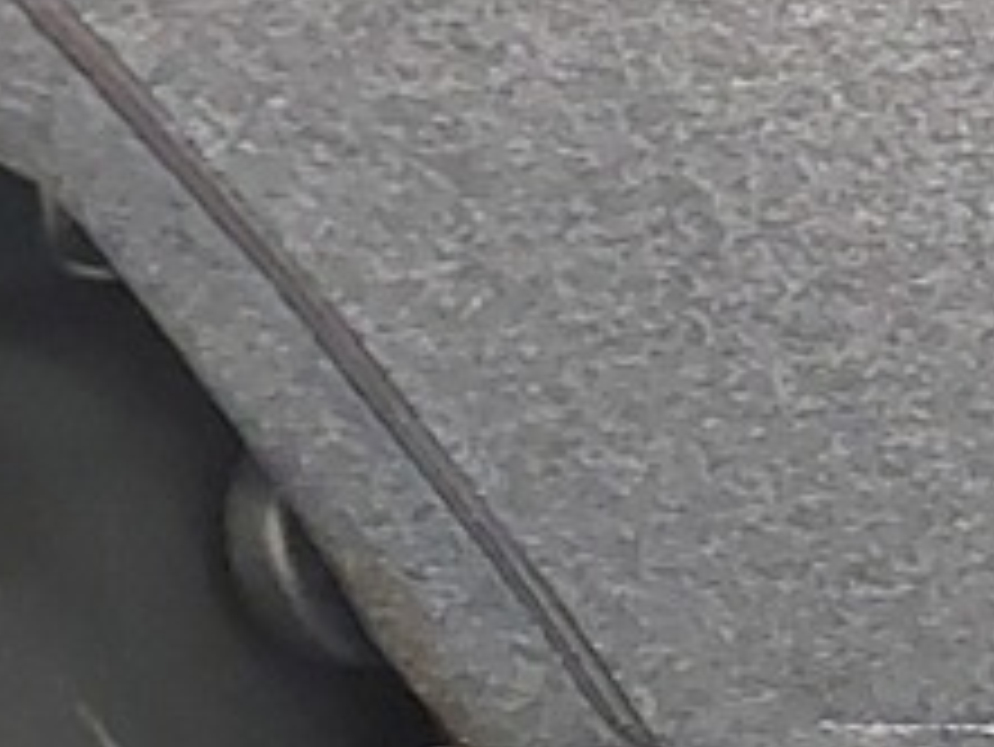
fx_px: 4683
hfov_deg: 9.9
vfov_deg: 9.0
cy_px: 878
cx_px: 2757
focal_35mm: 163
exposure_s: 1/14.3
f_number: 1.8
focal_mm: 5.23
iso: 1000
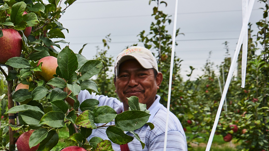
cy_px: 124
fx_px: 478
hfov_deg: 30.2
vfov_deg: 17.8
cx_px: 30
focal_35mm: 67
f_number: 6.3
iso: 320
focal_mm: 24
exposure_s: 1/100
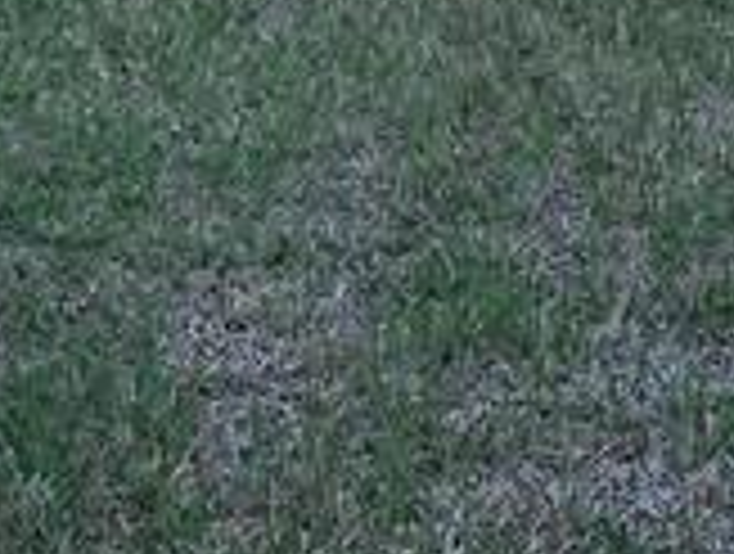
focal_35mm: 163
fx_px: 3464
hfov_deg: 12.1
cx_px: 482
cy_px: -428
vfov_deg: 8.8
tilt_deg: -4.0
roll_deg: +0.4
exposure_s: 1/605
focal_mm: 4.25
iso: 25
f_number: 1.8
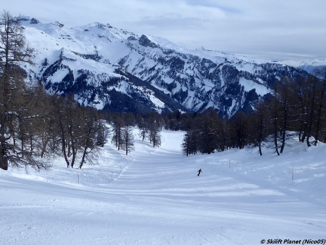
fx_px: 301
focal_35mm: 32
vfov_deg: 44.2
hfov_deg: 56.8
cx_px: 163
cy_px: 122
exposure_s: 1/800
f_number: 3.5
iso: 80
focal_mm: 5.4
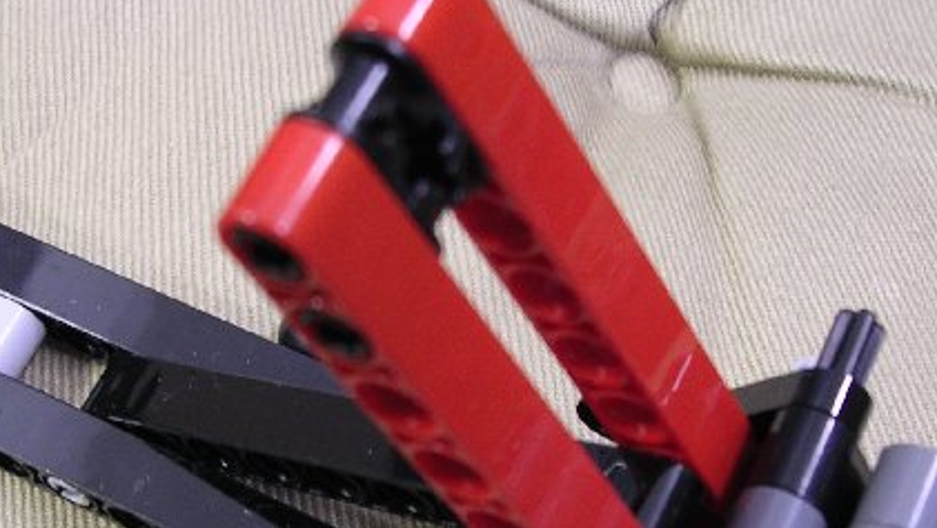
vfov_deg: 18.9
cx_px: 398
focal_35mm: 63
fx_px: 1566
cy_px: 423
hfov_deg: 33.3
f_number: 2.8
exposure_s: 1/4
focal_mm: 5.8
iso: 100
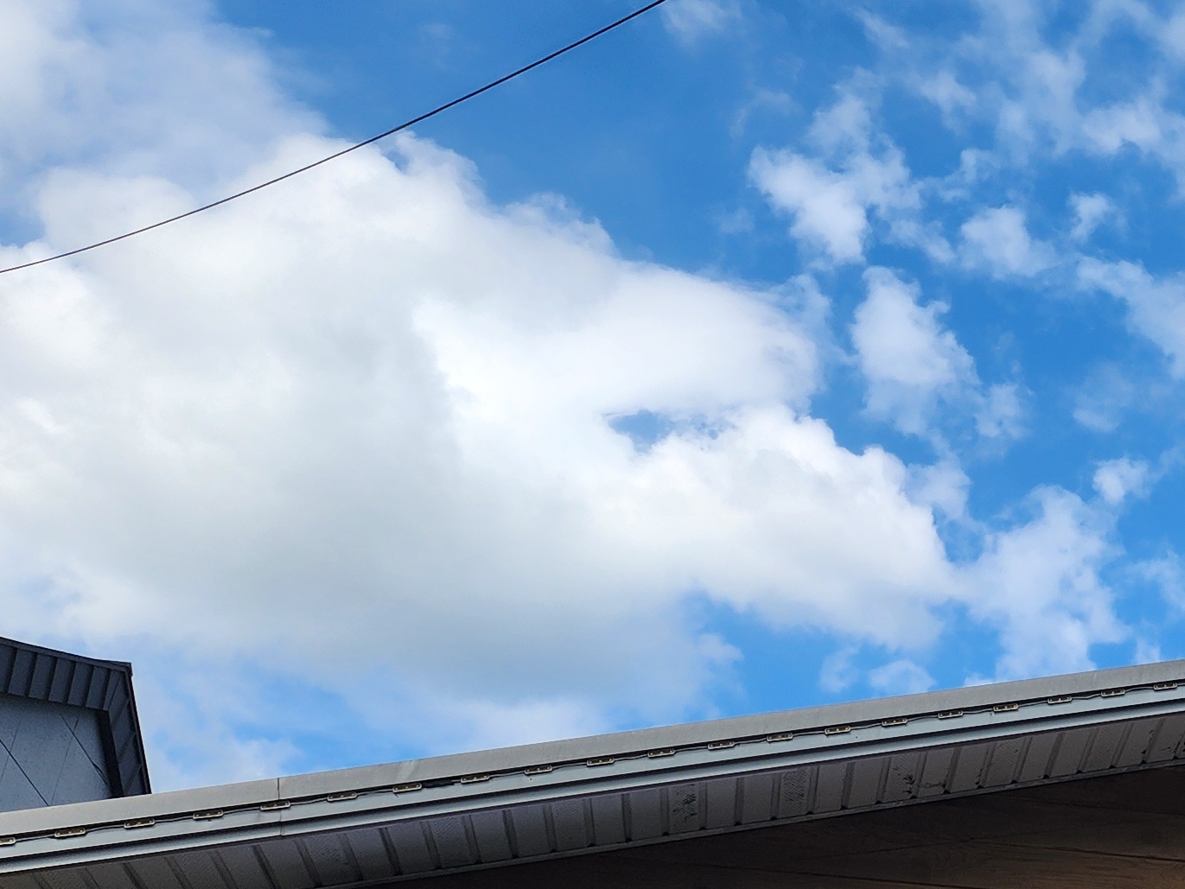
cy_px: 314
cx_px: 1420
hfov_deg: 25.0
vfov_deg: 21.0
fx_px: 2397
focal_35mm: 70
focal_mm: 5
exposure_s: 1/3160
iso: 50
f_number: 1.8
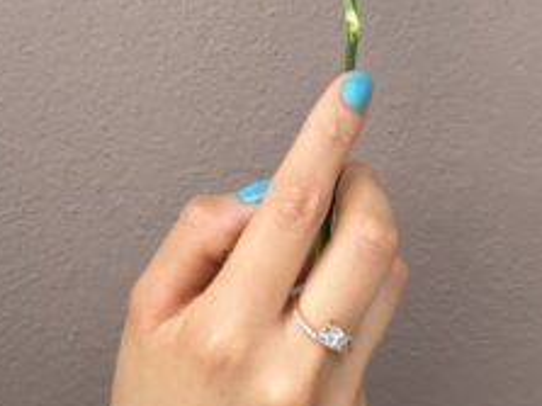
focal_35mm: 43
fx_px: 673
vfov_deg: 33.5
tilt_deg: -11.3
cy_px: 229
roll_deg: -0.7
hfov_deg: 43.8
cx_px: 309
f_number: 1.78
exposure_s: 1/268
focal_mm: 6.76
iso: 64
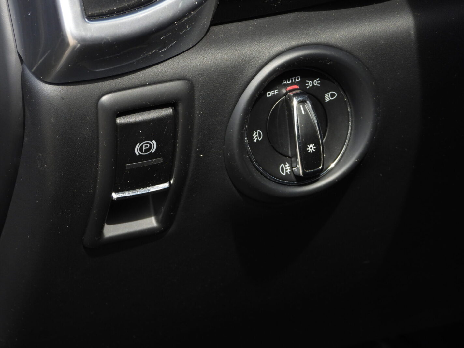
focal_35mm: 170
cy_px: 174
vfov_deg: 8.7
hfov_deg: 11.6
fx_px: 2279
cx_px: 232
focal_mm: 30.5
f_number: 4
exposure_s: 1/60
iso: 140
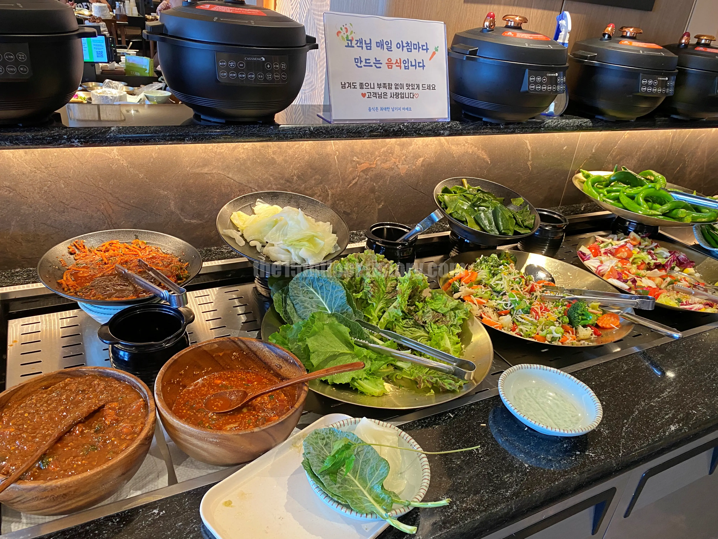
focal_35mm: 26
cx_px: 359
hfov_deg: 67.3
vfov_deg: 53.1
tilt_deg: -27.6
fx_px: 539
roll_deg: -8.0
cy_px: 270
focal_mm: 4.25
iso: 125
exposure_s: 1/60
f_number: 1.8
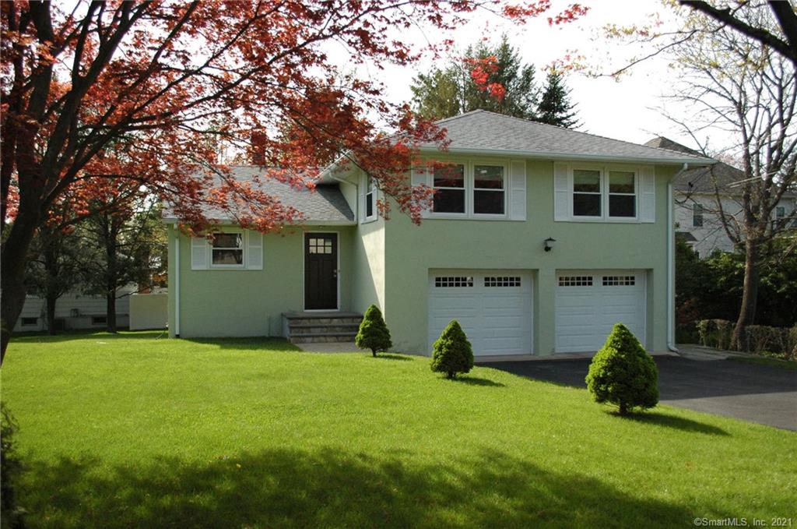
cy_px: 264
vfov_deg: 39.8
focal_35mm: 33
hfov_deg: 57.3
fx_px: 729
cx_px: 398
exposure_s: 1/2500
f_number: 4.5
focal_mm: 22
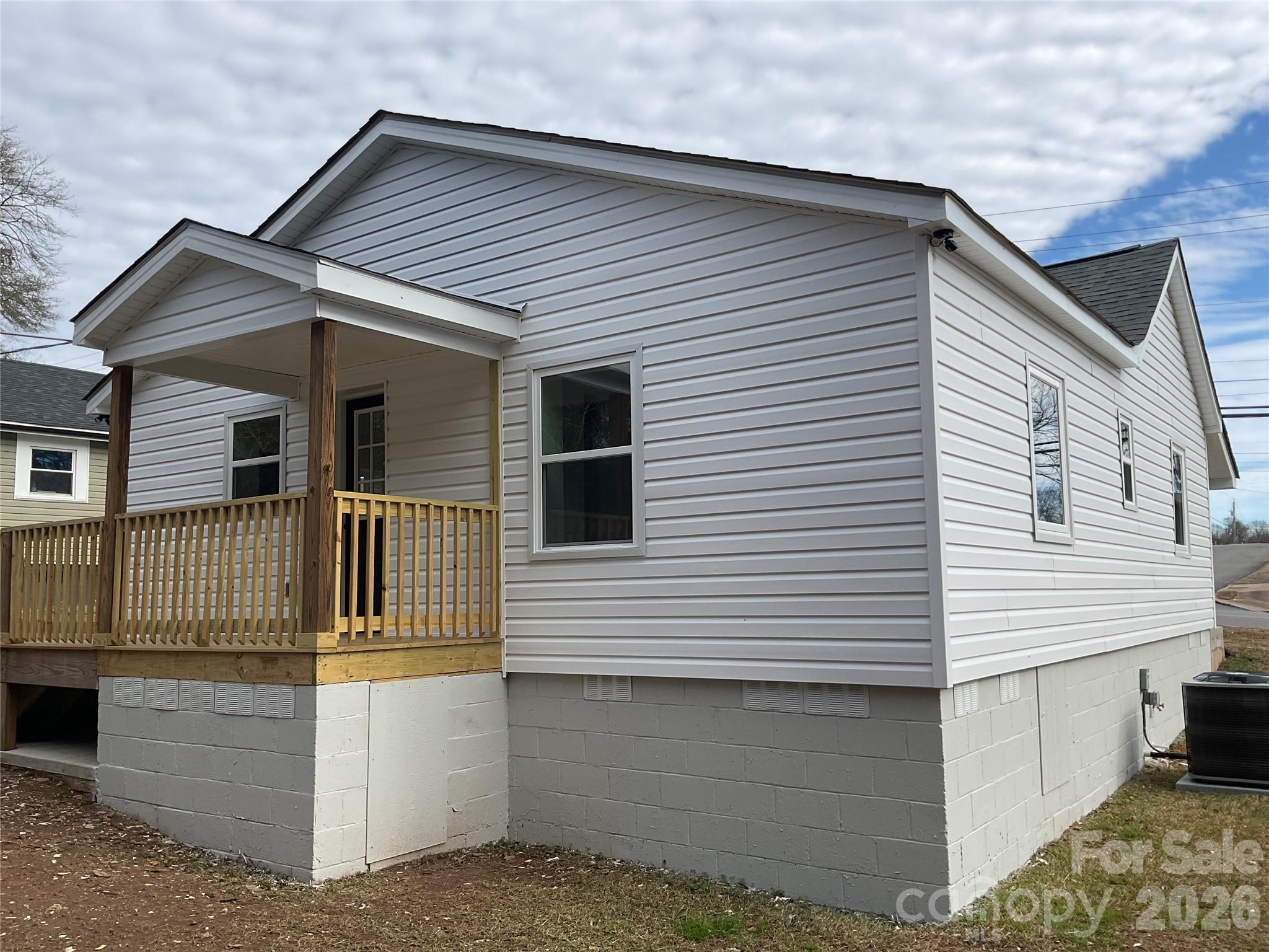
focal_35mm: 29
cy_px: 476
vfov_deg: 48.2
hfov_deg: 61.7
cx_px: 634
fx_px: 1063
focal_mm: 3
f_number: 1.8
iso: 16
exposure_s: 1/1730
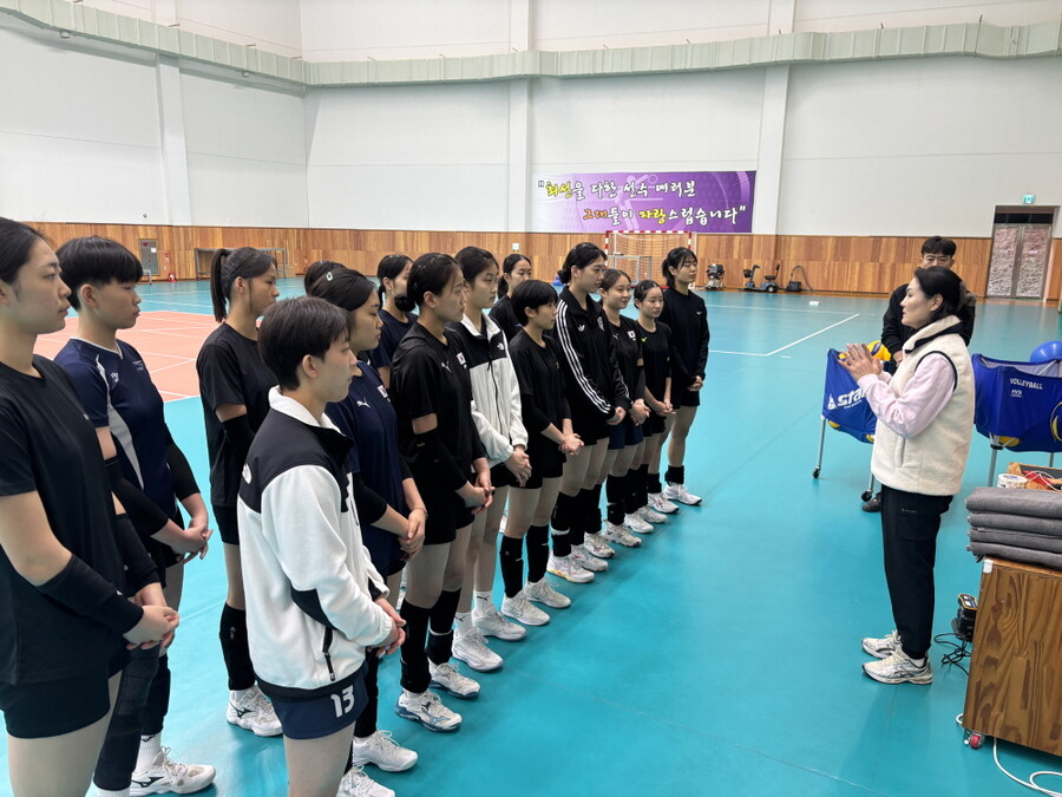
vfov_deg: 53.1
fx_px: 798
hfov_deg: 67.3
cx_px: 531
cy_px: 398
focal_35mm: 26
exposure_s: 1/120
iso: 100
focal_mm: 5.96
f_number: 1.6
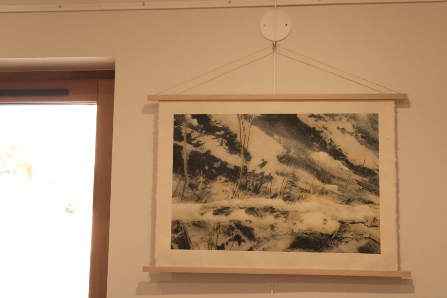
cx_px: 224
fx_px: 571
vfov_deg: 29.3
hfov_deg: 42.7
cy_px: 149
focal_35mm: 46
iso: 10000
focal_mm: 30.8
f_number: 8
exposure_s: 1/250
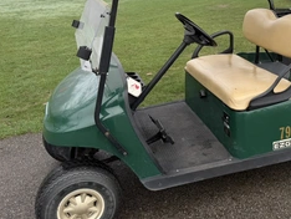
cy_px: 55
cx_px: 214
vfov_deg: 34.5
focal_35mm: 41
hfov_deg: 44.4
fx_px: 345
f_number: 1.78
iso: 80
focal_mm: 6.76
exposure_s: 1/858
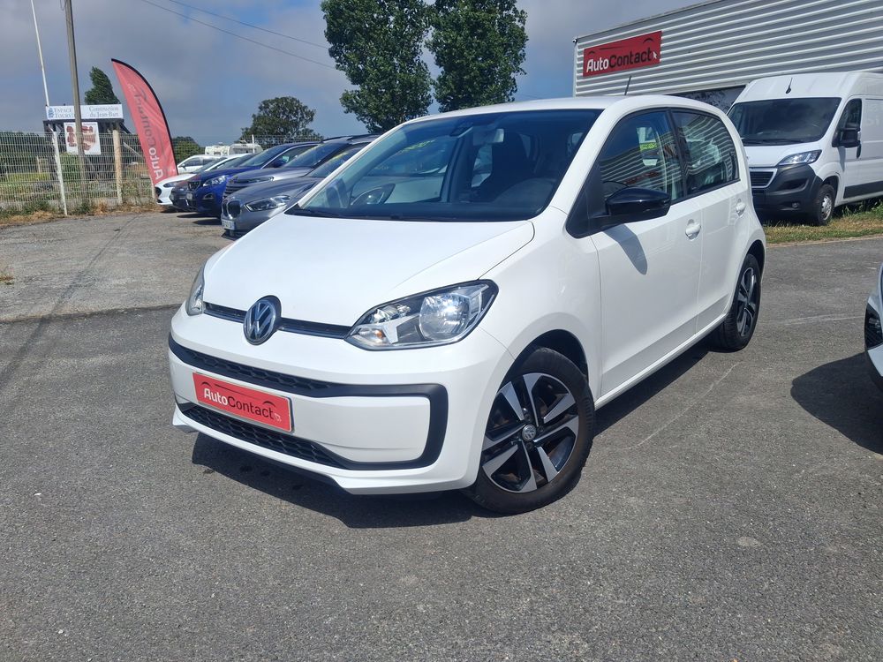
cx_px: 442
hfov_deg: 65.3
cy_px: 331
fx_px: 689
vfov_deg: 51.4
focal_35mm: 27
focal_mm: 4
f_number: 1.8
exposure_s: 1/1340
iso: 20
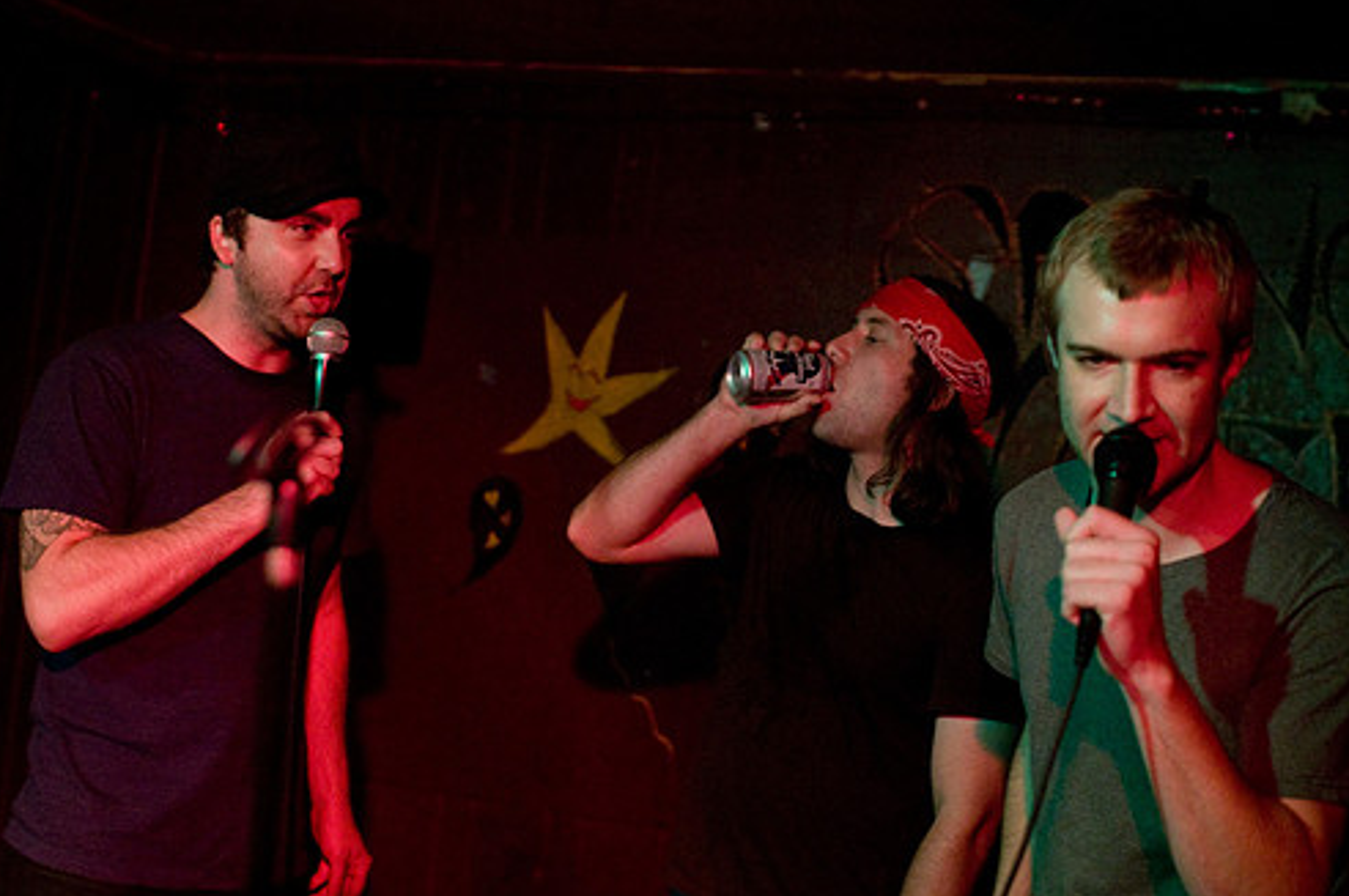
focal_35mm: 53
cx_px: 773
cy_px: 484
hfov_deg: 37.5
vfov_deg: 25.5
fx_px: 1984
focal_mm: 30
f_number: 2.2
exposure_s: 1/100
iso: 1000
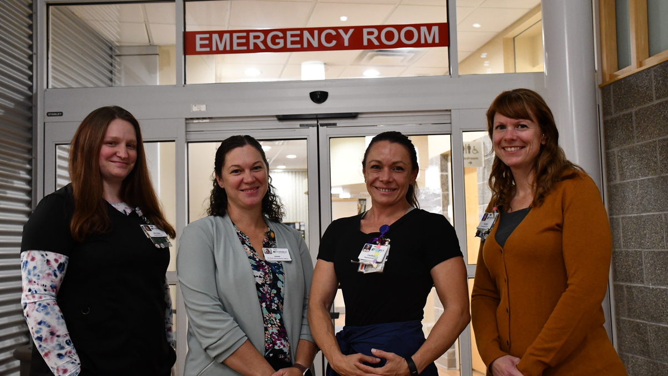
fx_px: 726
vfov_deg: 29.0
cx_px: 334
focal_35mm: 41
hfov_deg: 49.4
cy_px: 181
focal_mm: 26
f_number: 3.8
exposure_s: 1/125
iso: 2500
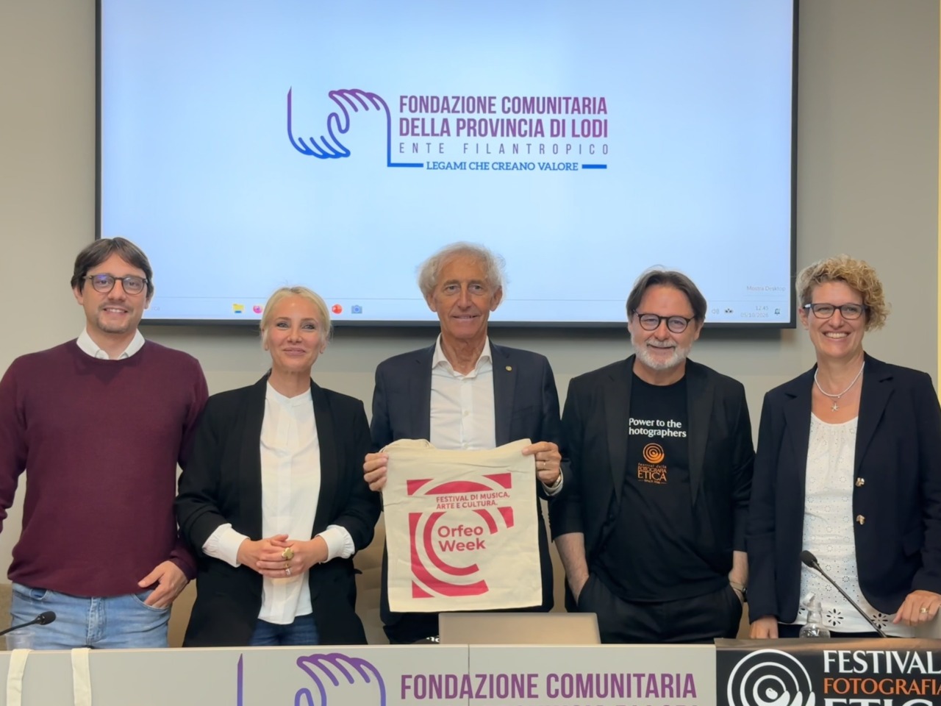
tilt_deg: +1.2
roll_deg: -0.7
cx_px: 470
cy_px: 353
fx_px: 1305
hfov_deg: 39.7
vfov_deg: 30.3
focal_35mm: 48
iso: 125
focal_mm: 6.86
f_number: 1.78
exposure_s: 1/100
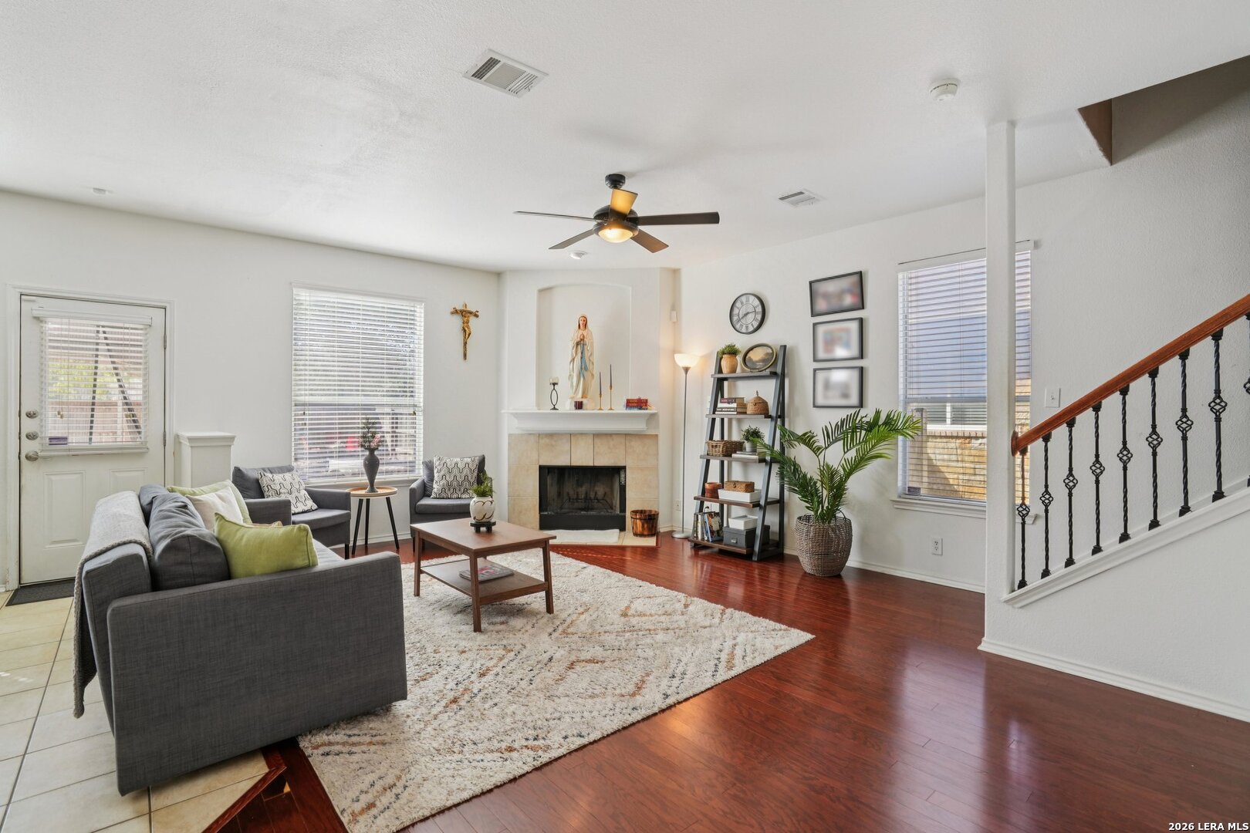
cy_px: 416
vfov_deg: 73.7
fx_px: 556
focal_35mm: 16
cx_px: 625
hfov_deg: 96.7
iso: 400
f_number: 8
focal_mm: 16
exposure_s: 1/30
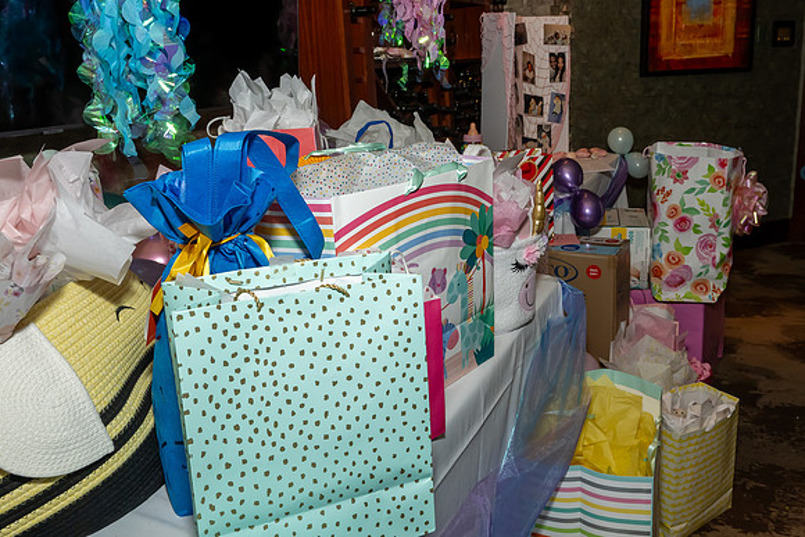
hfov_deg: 62.0
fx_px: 664
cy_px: 234
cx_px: 478
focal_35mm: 30
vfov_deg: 44.0
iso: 1000
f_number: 8
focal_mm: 17
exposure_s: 1/250
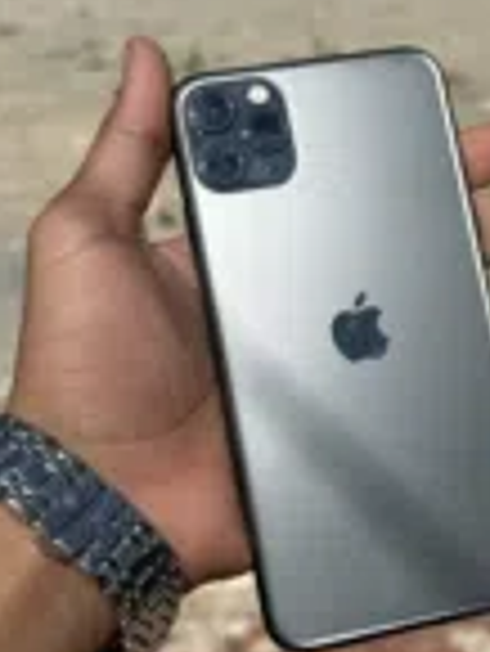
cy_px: 396
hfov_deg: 21.7
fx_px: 1244
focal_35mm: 66
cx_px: 450
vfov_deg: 29.3
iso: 80
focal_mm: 6.86
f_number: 1.78
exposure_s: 1/10753
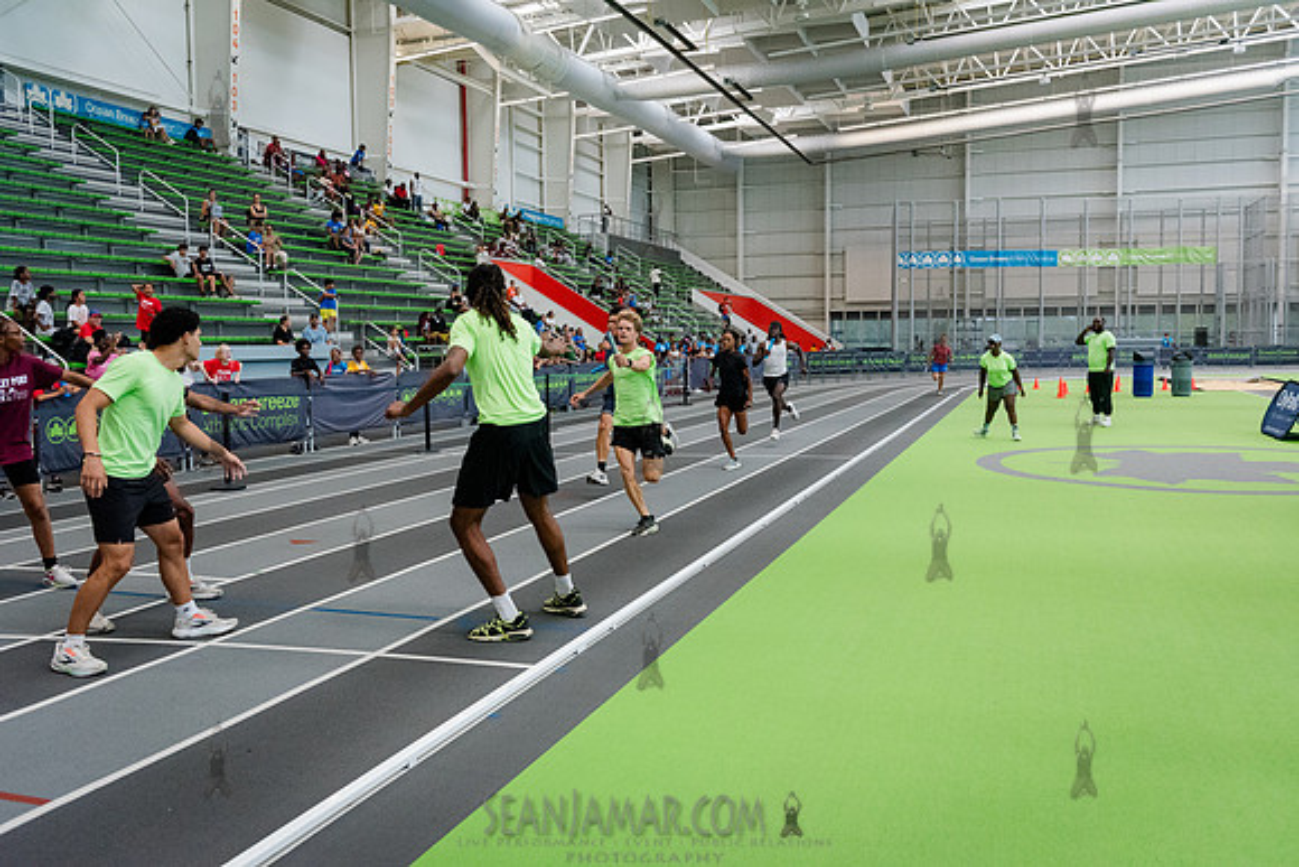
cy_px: 434
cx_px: 650
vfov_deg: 42.3
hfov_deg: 60.3
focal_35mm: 31
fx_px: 1119
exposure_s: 1/1000
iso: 6400
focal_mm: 31
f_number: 3.5
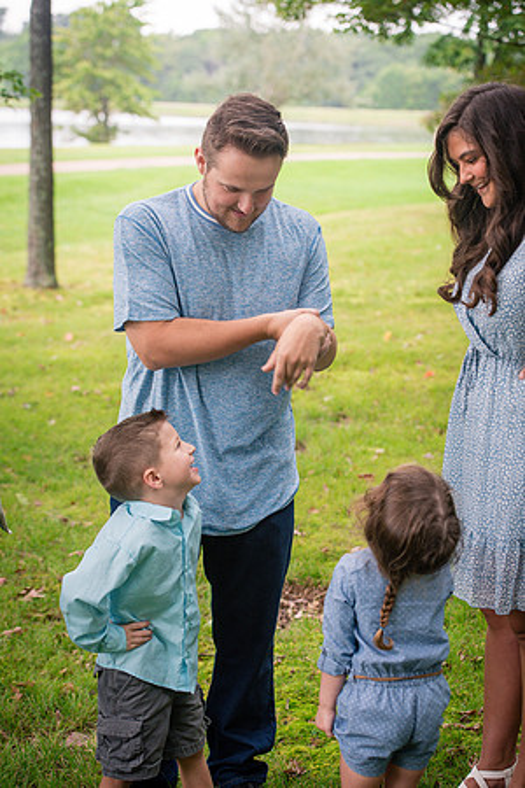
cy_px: 394
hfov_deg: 19.5
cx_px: 262
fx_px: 1531
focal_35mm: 70
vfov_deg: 28.8
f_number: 4.5
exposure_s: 1/250
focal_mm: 70
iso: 1000
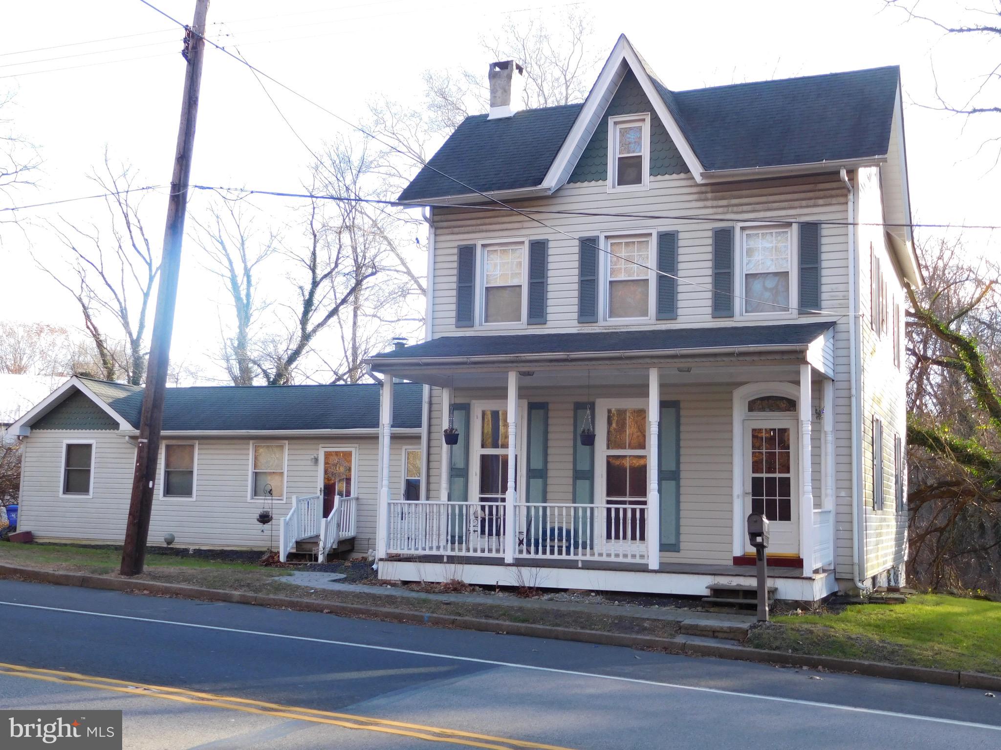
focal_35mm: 40
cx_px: 500
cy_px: 375
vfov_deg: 36.0
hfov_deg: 46.8
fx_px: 1157
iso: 125
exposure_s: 1/100
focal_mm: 7.1
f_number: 3.9
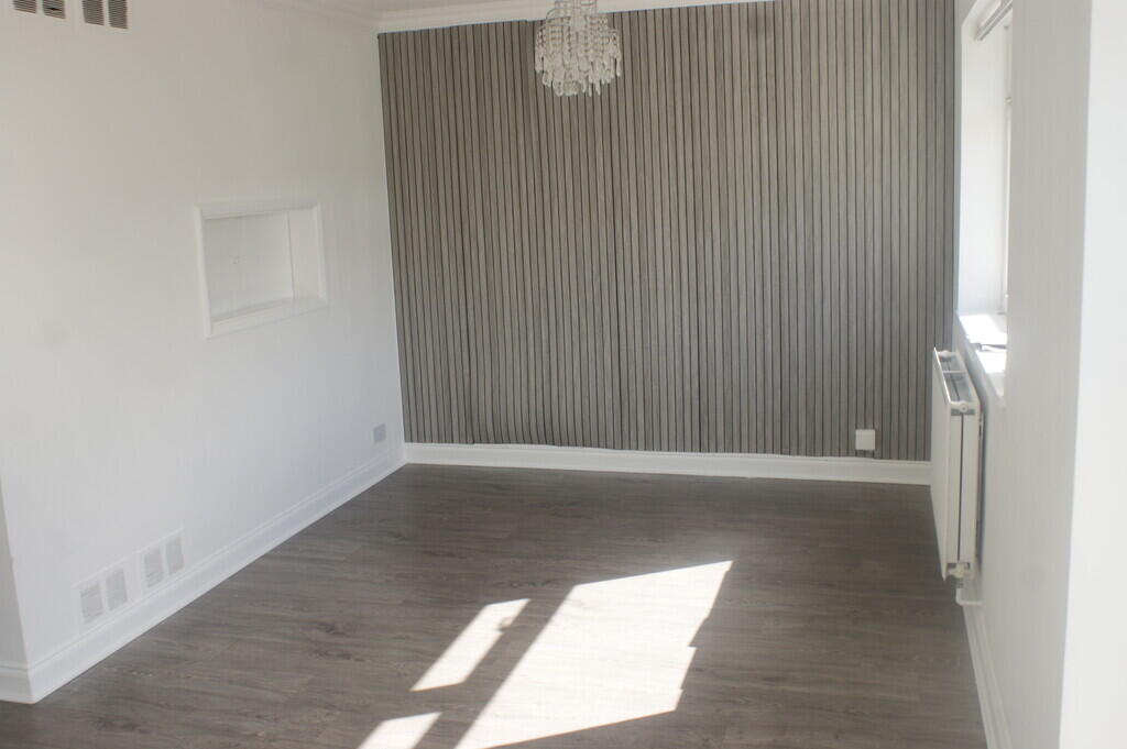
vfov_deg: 39.9
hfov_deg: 57.3
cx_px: 564
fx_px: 1032
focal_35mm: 33
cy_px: 374
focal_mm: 22
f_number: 6.3
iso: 100
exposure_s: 1/60
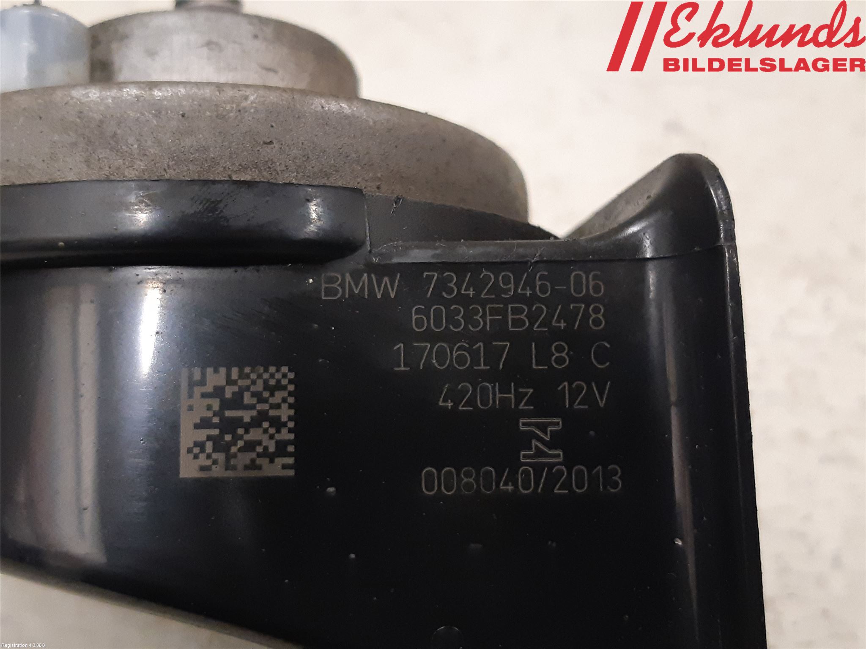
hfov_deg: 67.3
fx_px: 650
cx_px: 433
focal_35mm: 26
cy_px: 324
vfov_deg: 53.1
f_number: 1.7
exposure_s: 1/60
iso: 320
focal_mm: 3.93
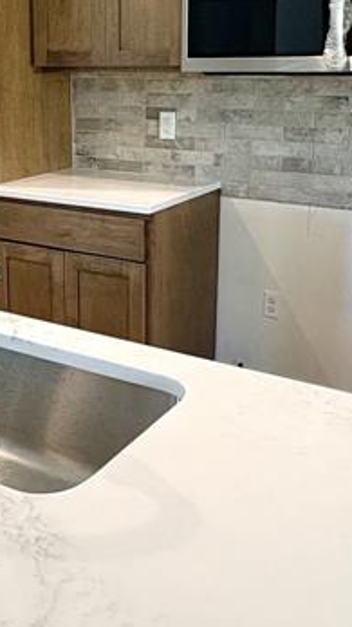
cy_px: 199
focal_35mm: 45
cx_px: 76
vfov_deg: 44.7
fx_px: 747
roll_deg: +1.0
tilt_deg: -10.4
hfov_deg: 26.1
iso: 200
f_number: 2.2
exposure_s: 1/120
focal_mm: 2.22
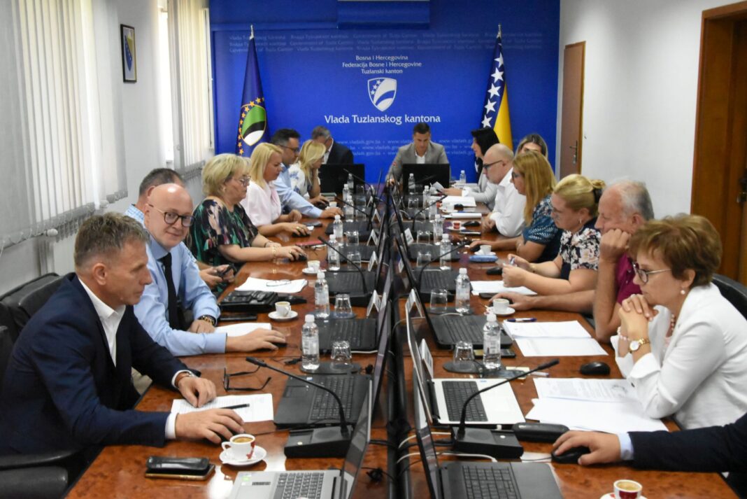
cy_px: 250
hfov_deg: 49.5
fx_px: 810
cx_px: 374
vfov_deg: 34.2
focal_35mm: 39
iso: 8000
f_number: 8
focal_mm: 26
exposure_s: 1/125
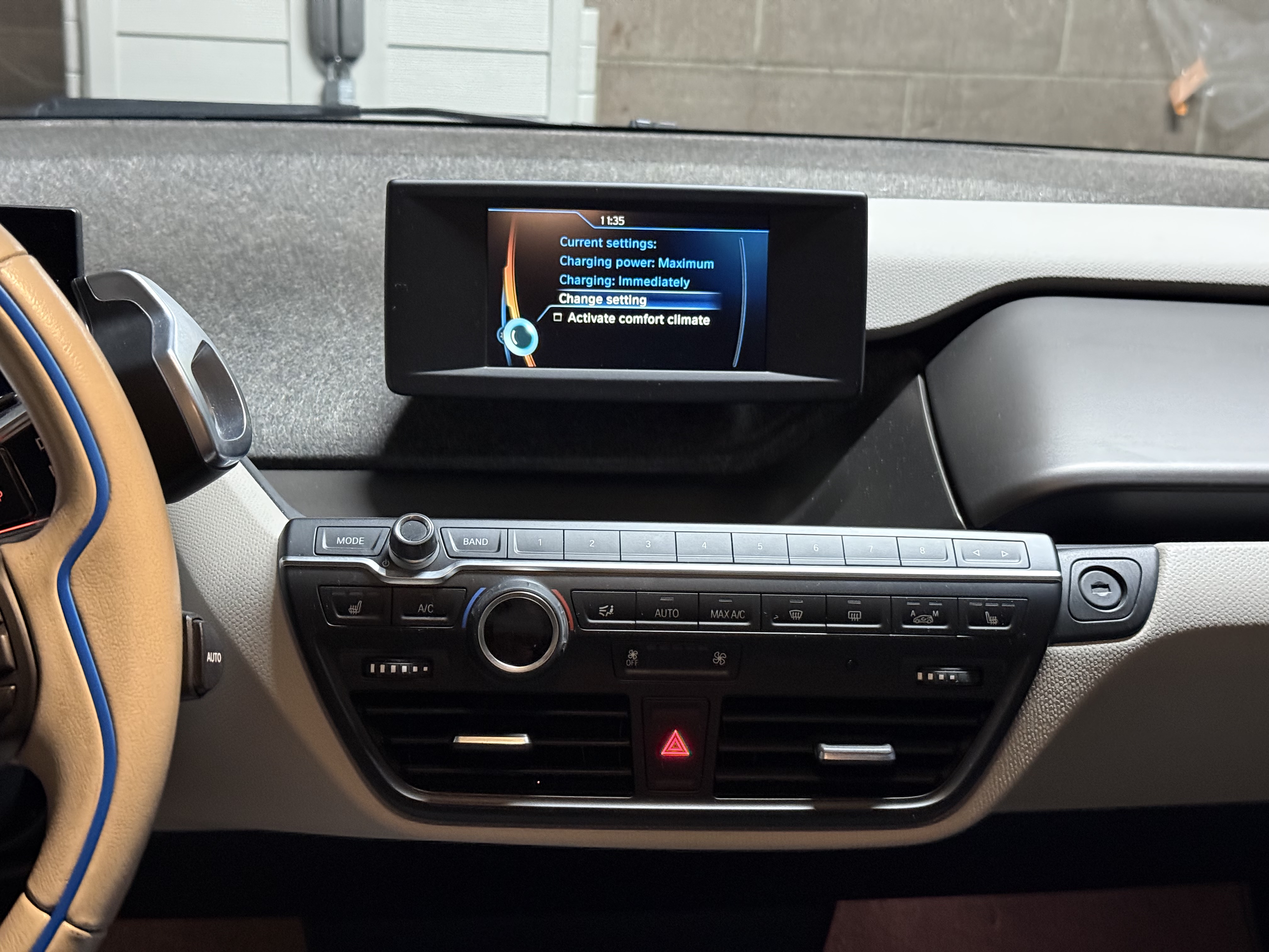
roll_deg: -2.9
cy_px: 476
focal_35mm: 48
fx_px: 1760
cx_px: 634
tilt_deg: -16.4
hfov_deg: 39.7
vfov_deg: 30.3
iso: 500
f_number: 1.78
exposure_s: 1/30
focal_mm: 6.76
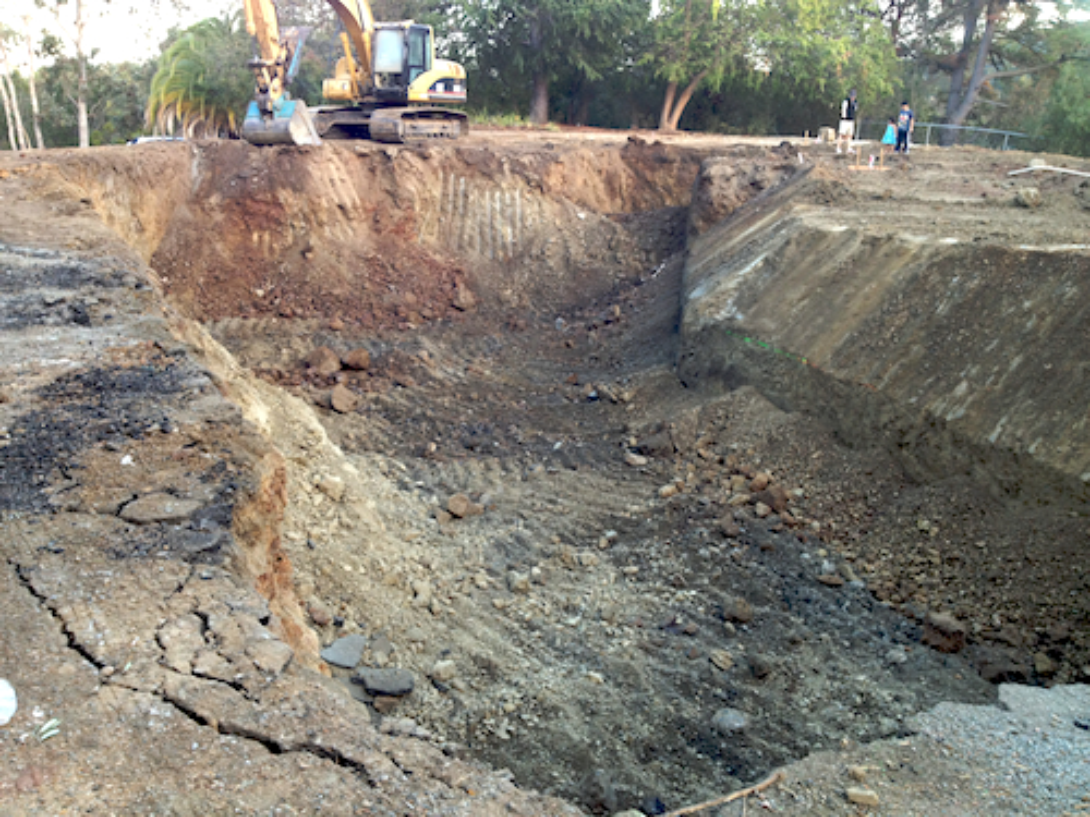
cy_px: 408
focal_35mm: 35
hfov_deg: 52.6
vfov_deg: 40.7
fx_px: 1102
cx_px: 545
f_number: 2.4
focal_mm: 4.28
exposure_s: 1/40
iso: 64
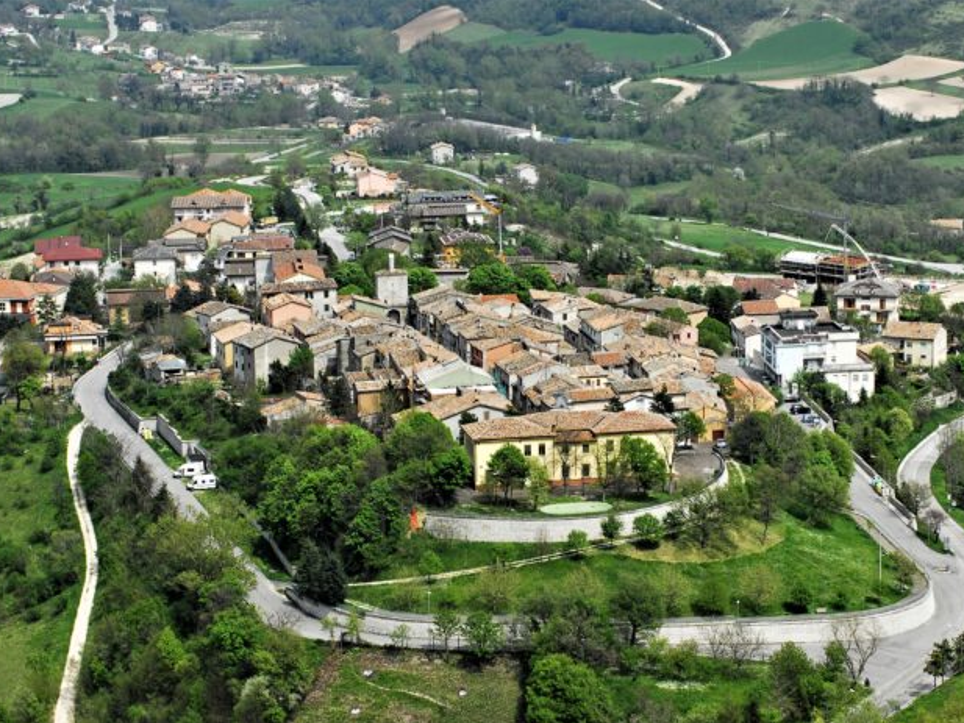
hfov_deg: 17.3
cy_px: 362
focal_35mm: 114
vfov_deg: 13.0
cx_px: 525
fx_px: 3175
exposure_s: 1/320
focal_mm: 70
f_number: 7.1
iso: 125
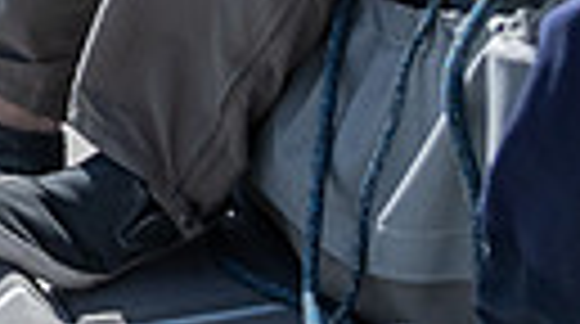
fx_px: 1827
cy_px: -462
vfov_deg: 9.1
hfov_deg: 15.3
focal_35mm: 119
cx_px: -495
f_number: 6.3
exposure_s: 1/4000
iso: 640
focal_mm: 24
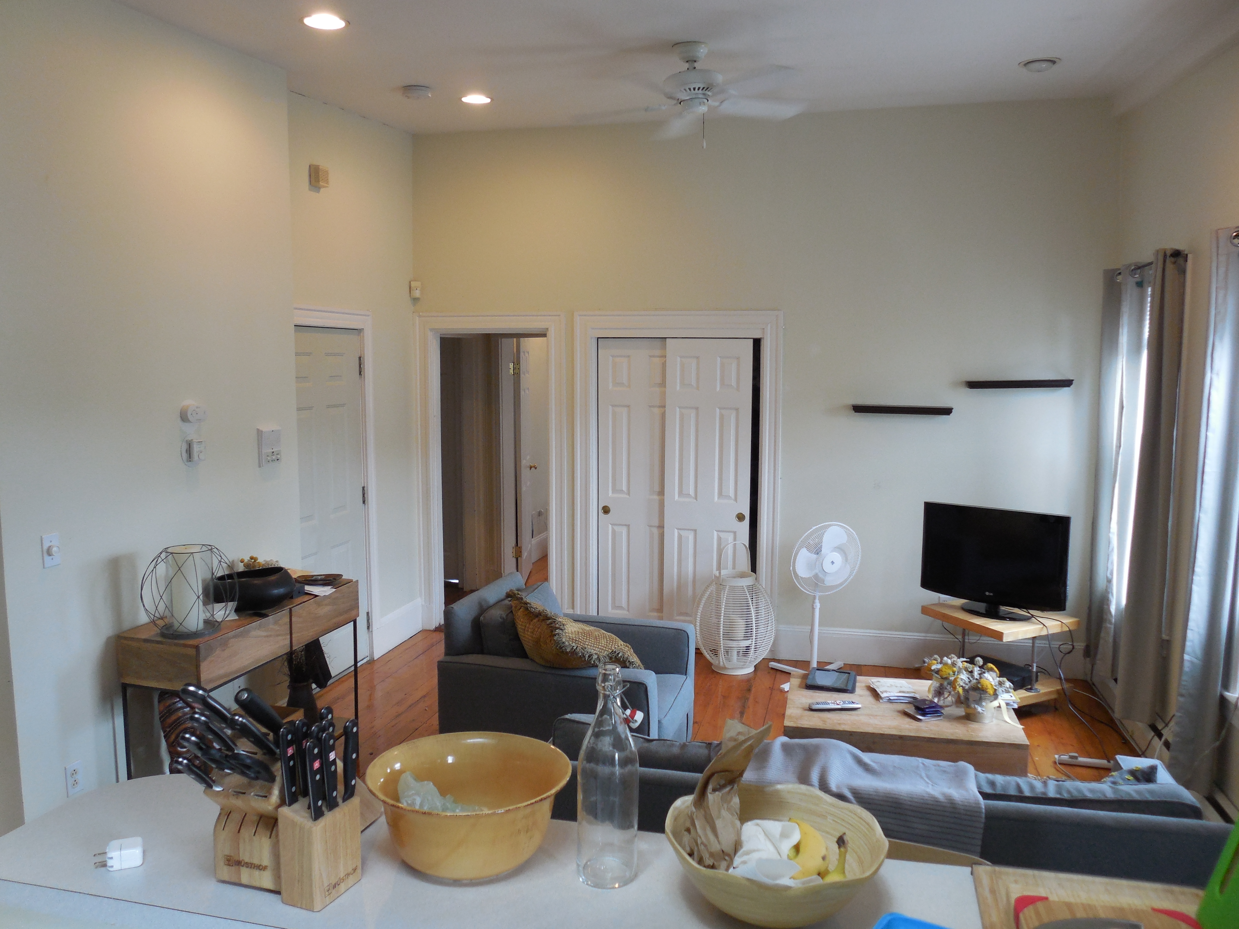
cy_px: 464
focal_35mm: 26
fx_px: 931
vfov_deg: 53.1
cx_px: 620
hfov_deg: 67.3
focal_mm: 4.6
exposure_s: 1/30
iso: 200
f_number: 3.5
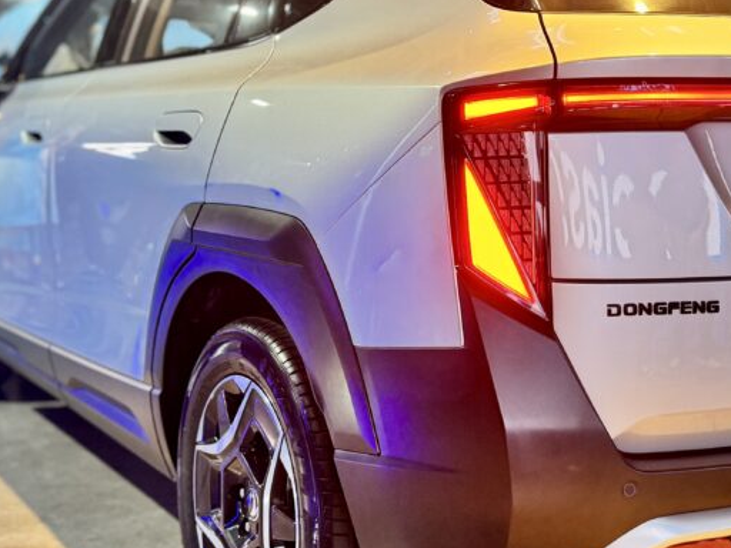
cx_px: 498
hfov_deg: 39.1
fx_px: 1014
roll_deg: -0.7
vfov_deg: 30.3
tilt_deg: -5.9
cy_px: 265
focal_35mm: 48
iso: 200
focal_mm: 6.76
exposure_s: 1/54
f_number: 1.78
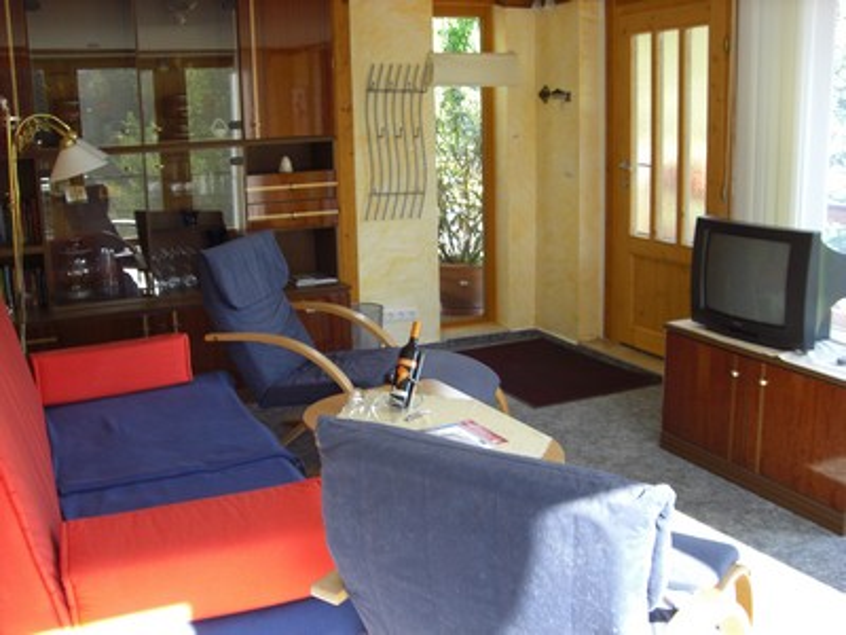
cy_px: 318
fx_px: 929
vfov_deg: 37.7
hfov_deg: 49.0
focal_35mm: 38
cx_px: 423
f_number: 2.7
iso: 100
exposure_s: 1/60
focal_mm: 6.2
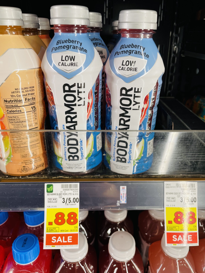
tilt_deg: -18.2
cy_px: 136
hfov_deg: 53.1
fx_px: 205
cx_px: 102
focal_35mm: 26
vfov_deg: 67.3
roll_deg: -0.9
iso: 64
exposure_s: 1/121
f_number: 1.6
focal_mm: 4.2
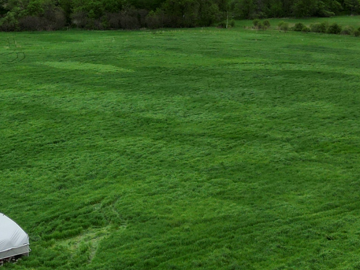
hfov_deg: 21.0
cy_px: 26
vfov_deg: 15.9
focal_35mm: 92
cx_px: 68
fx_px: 957
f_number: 1.7
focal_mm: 6.72
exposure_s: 1/320
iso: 100
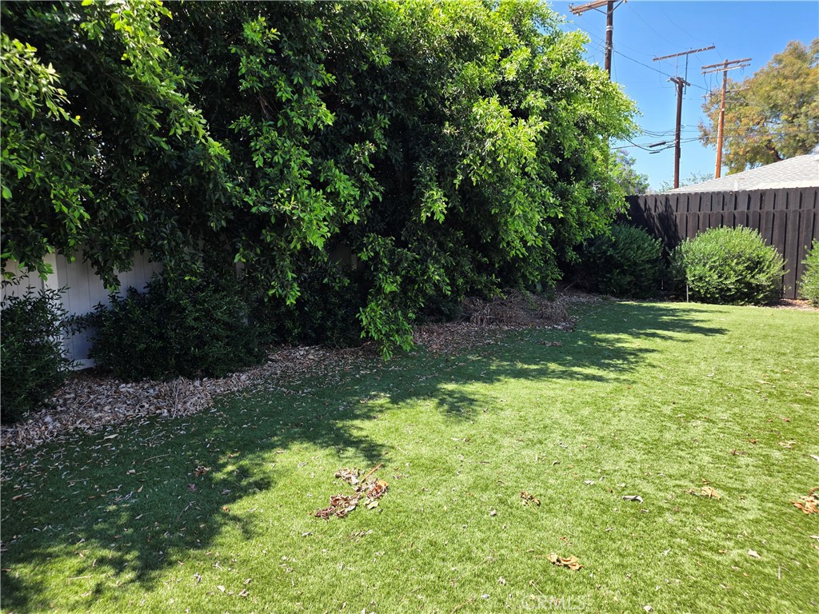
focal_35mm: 23
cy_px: 307
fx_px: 544
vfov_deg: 58.9
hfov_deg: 73.9
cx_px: 410
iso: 80
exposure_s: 1/1593
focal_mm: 6.3
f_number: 1.7
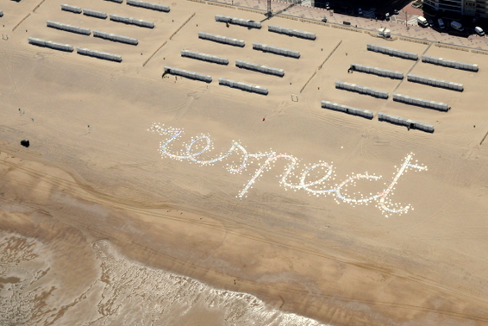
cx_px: 238
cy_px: 189
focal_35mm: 89
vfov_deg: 15.4
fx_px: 1207
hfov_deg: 22.9
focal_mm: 70
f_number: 16
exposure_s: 1/1000
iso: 1250
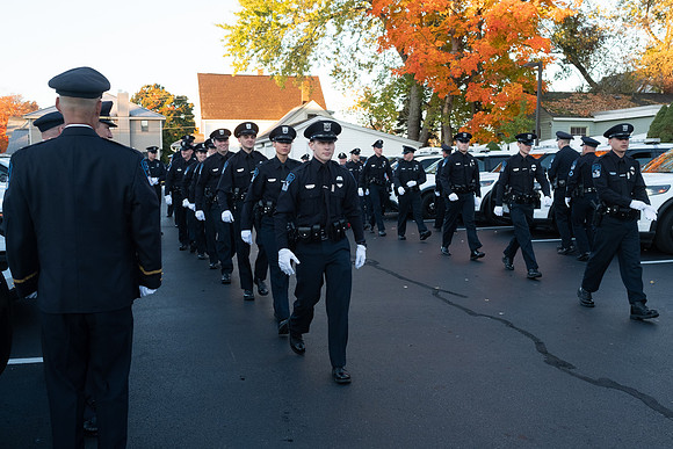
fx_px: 654
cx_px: 336
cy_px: 224
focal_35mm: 35
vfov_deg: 37.9
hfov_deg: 54.4
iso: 800
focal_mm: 23
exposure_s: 1/500
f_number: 4
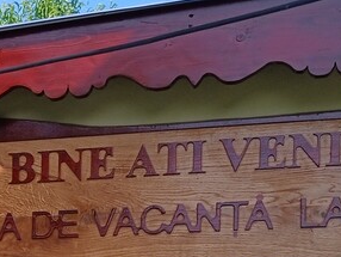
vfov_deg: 14.5
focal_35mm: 93
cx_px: -44
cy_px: 420
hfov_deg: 20.0
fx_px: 917
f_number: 1.8
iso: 20
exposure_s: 1/300
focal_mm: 3.98
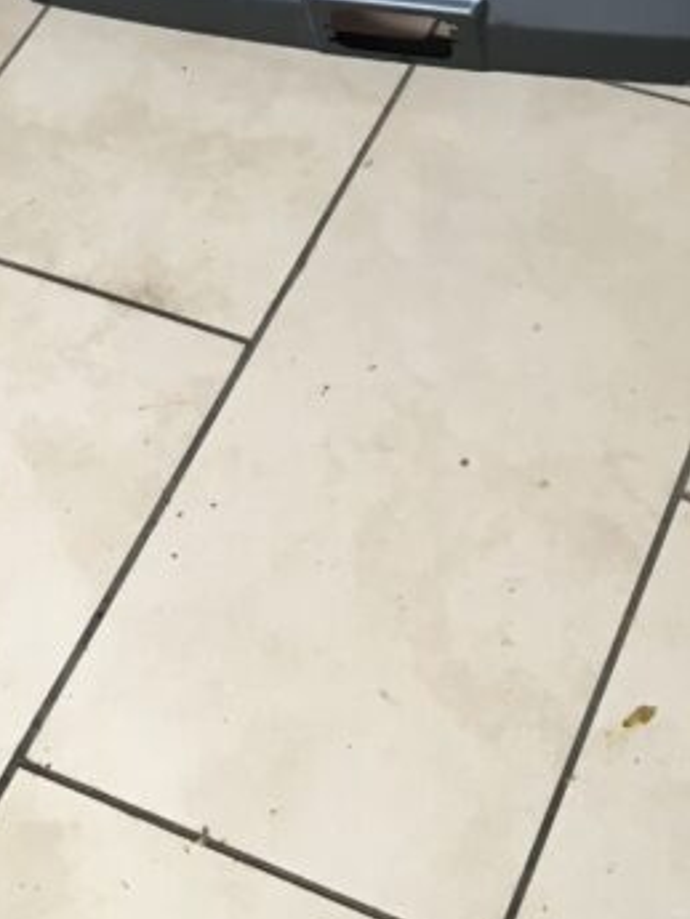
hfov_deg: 17.2
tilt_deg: -39.3
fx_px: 2284
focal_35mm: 86
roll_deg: +11.6
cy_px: -232
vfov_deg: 20.9
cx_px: 394
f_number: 2.2
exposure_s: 1/33
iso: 80
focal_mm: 4.15
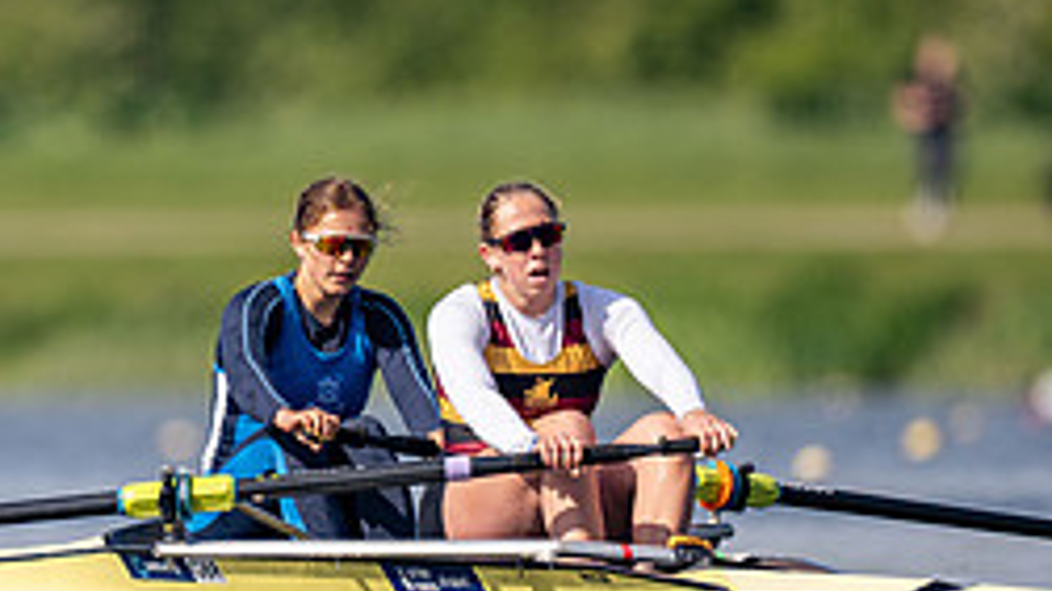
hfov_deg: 1.5
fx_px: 40490
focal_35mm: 1452
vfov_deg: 0.8
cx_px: 243
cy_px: 388
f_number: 4
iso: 220
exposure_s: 1/2500
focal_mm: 600
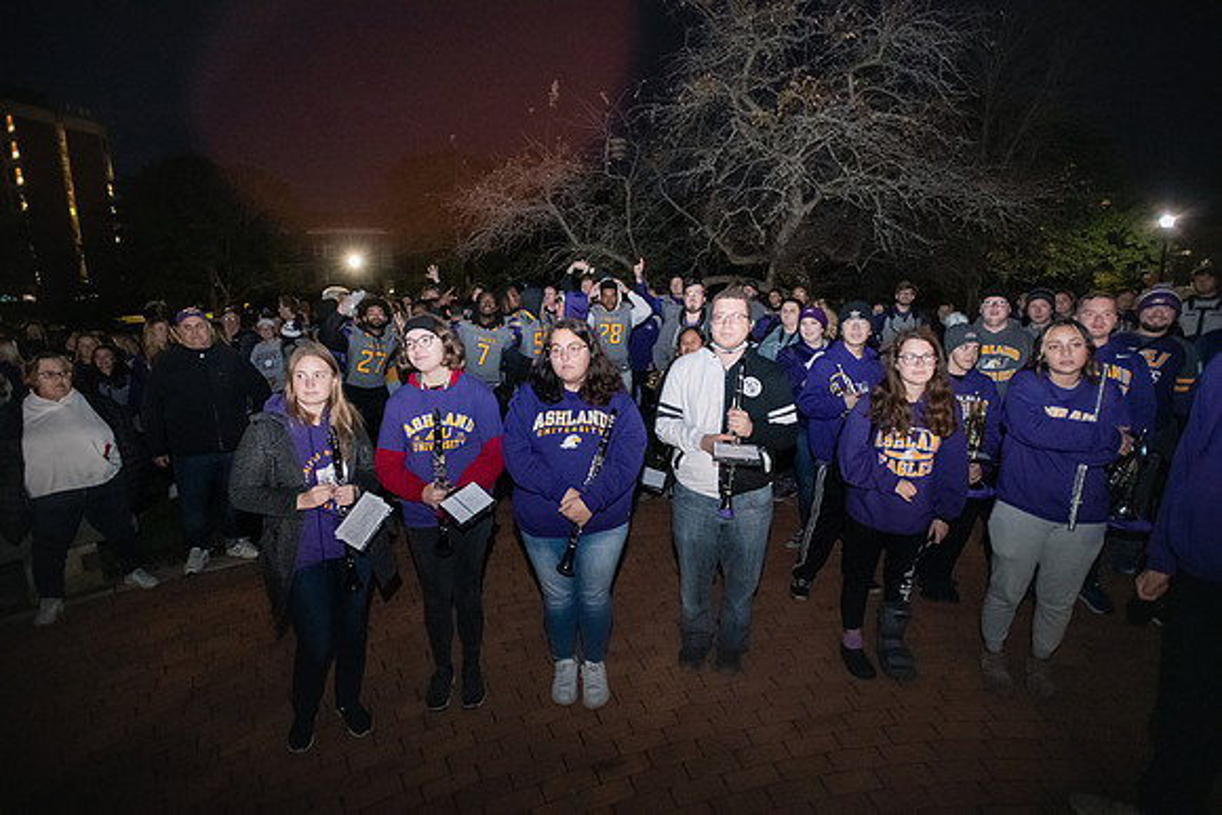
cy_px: 408
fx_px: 577
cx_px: 611
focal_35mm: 17
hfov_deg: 93.3
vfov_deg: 70.5
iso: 6400
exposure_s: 1/50
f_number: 3.2
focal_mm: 17
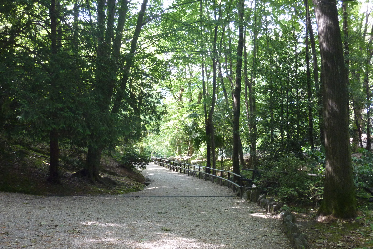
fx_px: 352
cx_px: 186
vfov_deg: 38.9
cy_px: 128
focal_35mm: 34
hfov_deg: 55.8
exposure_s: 1/30
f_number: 3.5
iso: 250
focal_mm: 5.3
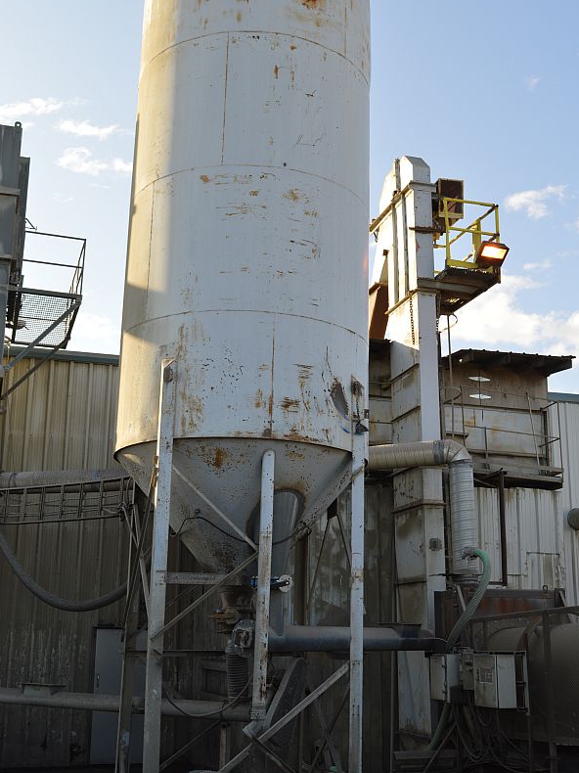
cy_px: 389
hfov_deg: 31.8
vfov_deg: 41.6
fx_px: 1018
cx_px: 301
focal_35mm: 46
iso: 100
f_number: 6.3
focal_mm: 25
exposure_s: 1/160
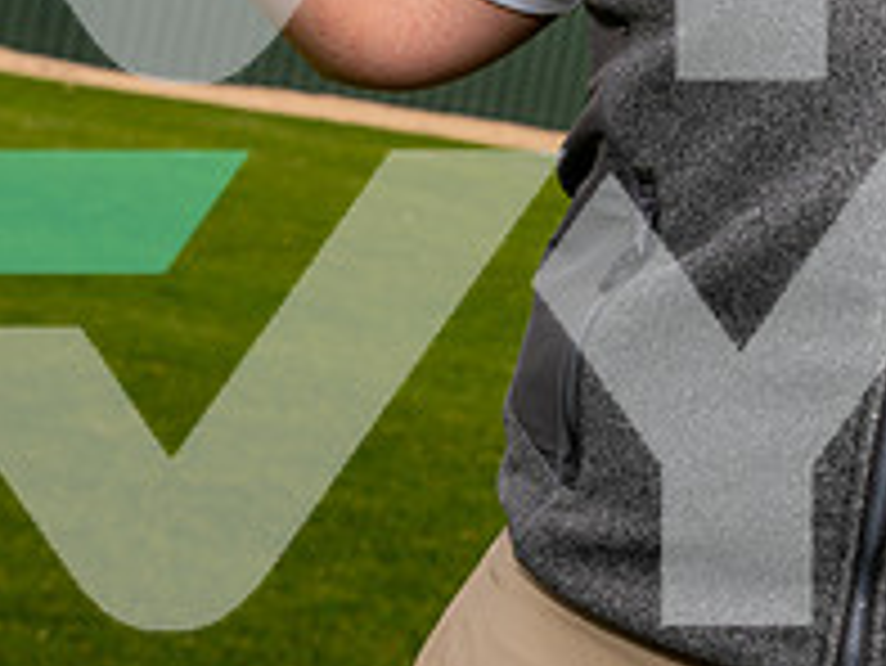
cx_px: 980
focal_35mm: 143
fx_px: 3662
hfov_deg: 13.5
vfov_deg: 10.2
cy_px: -128
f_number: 8
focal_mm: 49
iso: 100
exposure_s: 1/125
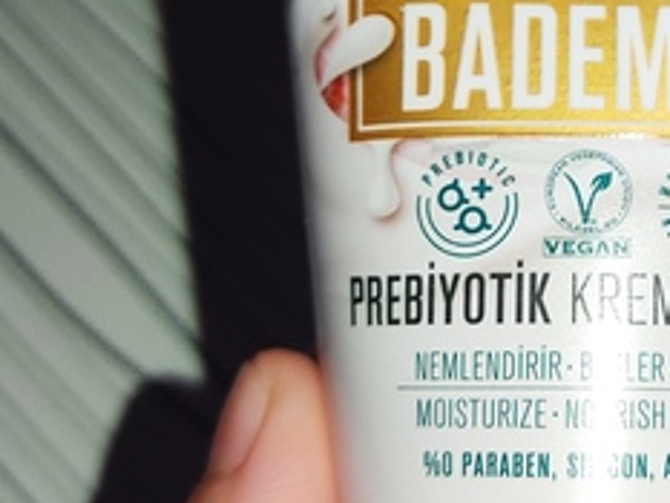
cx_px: 618
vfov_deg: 19.0
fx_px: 1491
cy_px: 112
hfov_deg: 24.5
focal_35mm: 77
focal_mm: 4.74
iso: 382
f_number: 1.79
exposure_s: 1/33
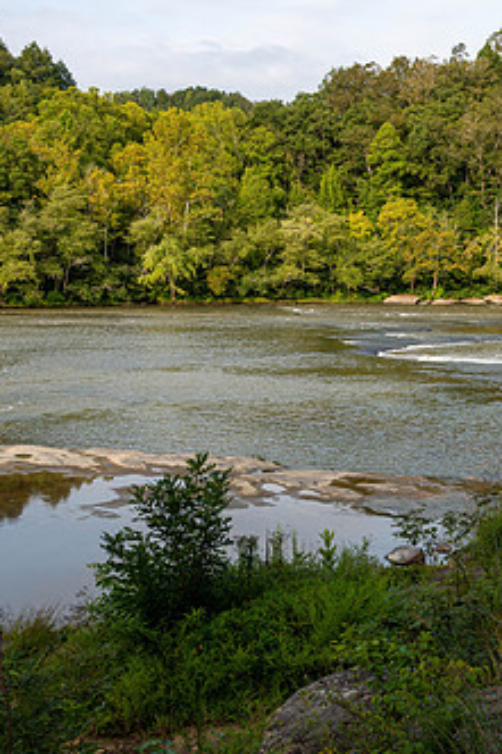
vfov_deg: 40.4
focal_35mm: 49
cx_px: 429
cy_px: 376
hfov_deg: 26.8
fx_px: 1026
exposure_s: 1/160
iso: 110
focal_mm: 28
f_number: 8
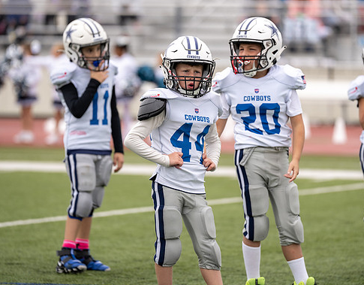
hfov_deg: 6.7
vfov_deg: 5.2
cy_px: 116
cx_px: 184
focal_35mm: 291
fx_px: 3107
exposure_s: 1/1250
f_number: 2.8
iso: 160
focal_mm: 200
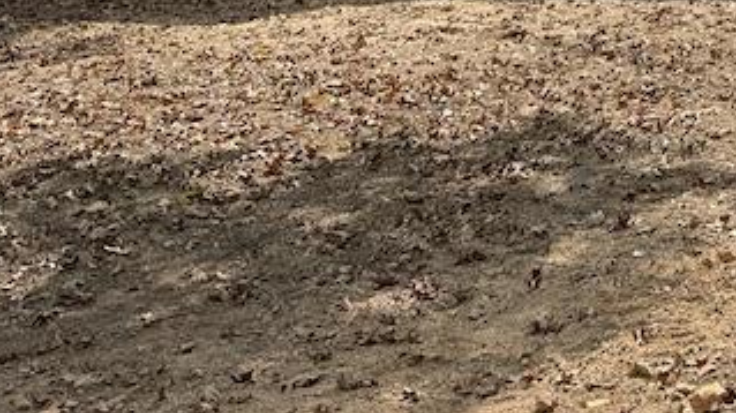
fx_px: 1599
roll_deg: +0.5
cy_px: -376
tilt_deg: +8.3
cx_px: 1087
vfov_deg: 13.0
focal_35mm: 82
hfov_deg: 21.8
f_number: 1.78
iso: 100
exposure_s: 1/2525
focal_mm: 6.76
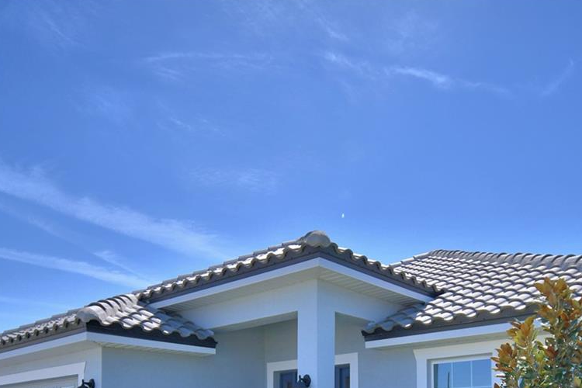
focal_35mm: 32
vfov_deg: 36.0
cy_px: 408
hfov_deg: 58.6
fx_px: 517
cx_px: 326
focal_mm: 10
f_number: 4.5
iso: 100
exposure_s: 1/1250
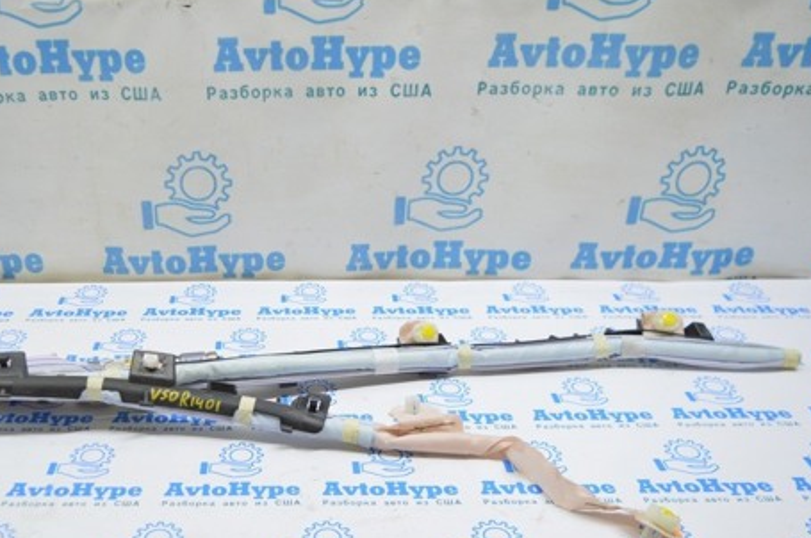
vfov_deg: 34.7
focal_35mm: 38
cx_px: 257
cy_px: 341
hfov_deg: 49.7
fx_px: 855
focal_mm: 18
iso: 400
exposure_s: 1/50
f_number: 3.5
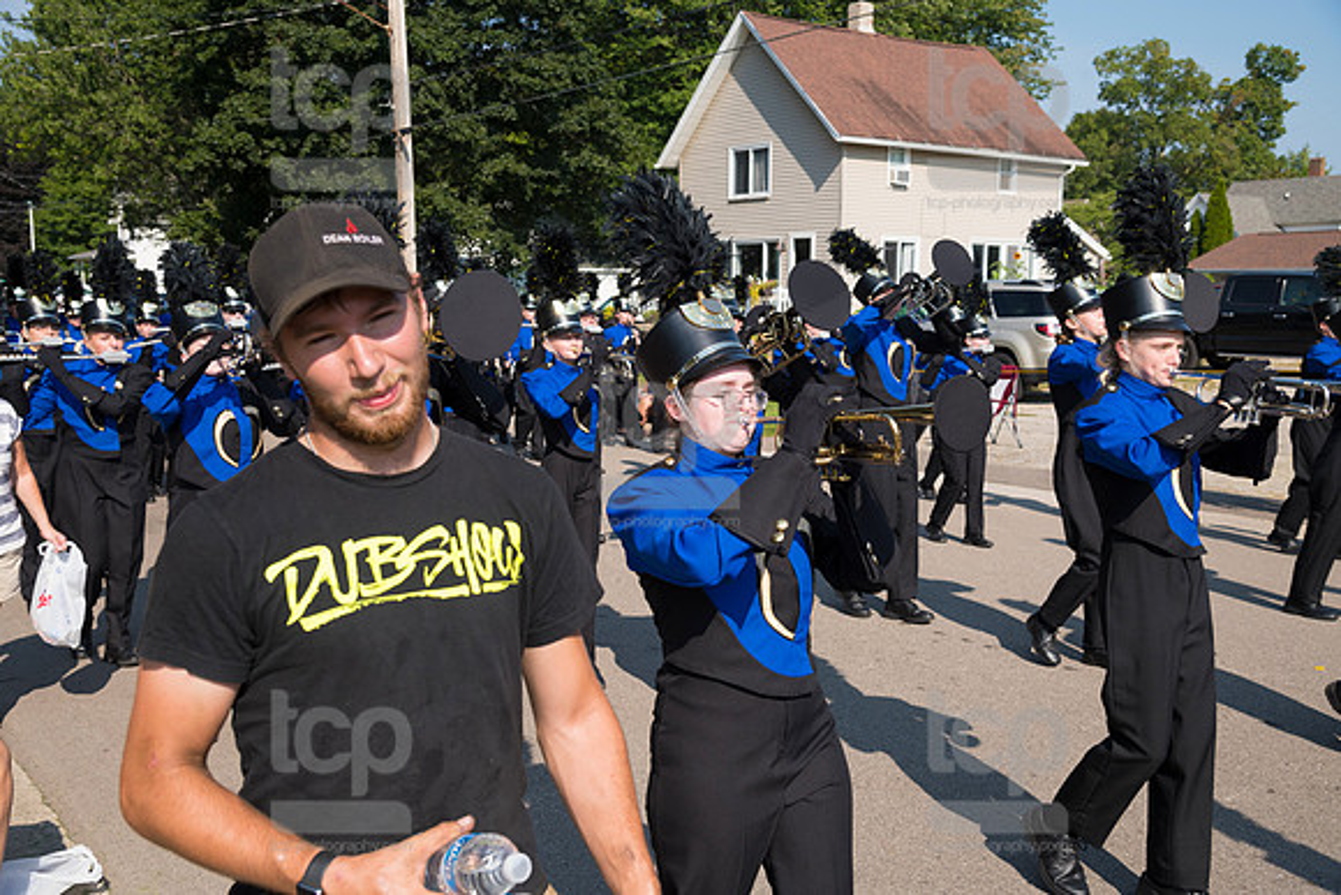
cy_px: 448
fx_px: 1416
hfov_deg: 50.7
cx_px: 670
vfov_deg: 35.1
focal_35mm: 38
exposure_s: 1/800
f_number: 6.3
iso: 320
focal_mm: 38
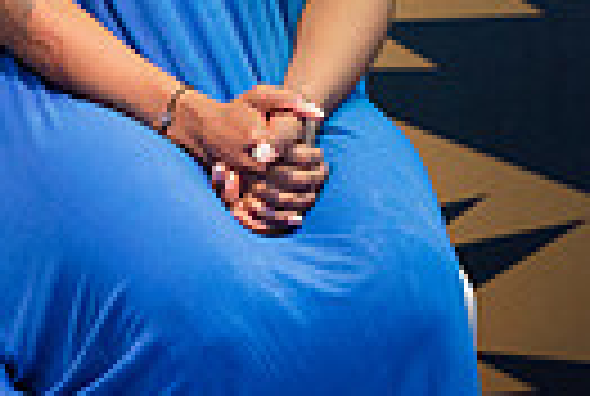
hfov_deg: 6.4
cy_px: -367
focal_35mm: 309
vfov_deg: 4.4
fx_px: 5076
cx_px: -649
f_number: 2.8
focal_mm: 70
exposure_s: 1/125
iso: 1250
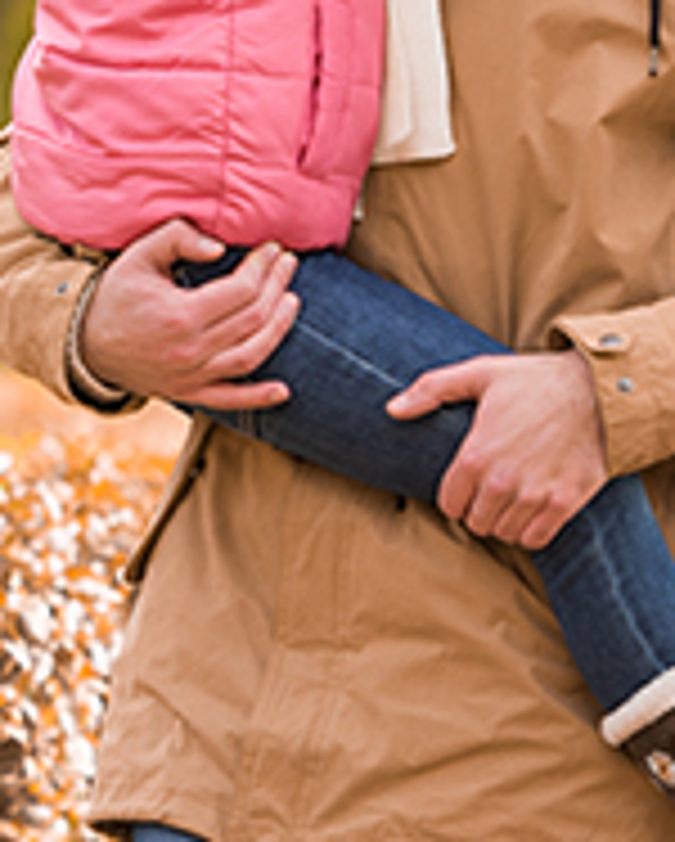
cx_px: 207
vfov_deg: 3.6
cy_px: 254
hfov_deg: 2.9
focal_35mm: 544
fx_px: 13563
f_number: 2.8
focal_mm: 155
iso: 200
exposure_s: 1/1600
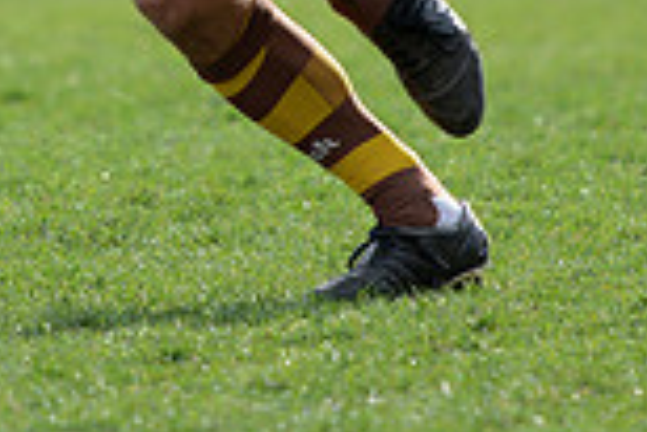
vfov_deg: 1.9
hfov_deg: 2.8
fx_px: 13222
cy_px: -371
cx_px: 139
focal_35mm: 735
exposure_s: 1/800
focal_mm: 195
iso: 250
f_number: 2.8
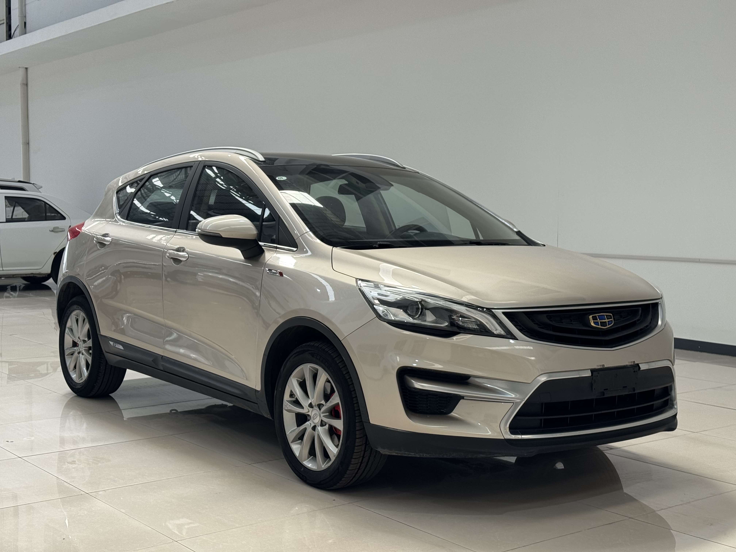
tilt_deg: -4.2
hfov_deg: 39.7
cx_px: 368
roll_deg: -0.2
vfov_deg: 30.3
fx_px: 1021
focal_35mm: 48
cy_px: 276
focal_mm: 6.76
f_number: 1.78
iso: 64
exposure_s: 1/457
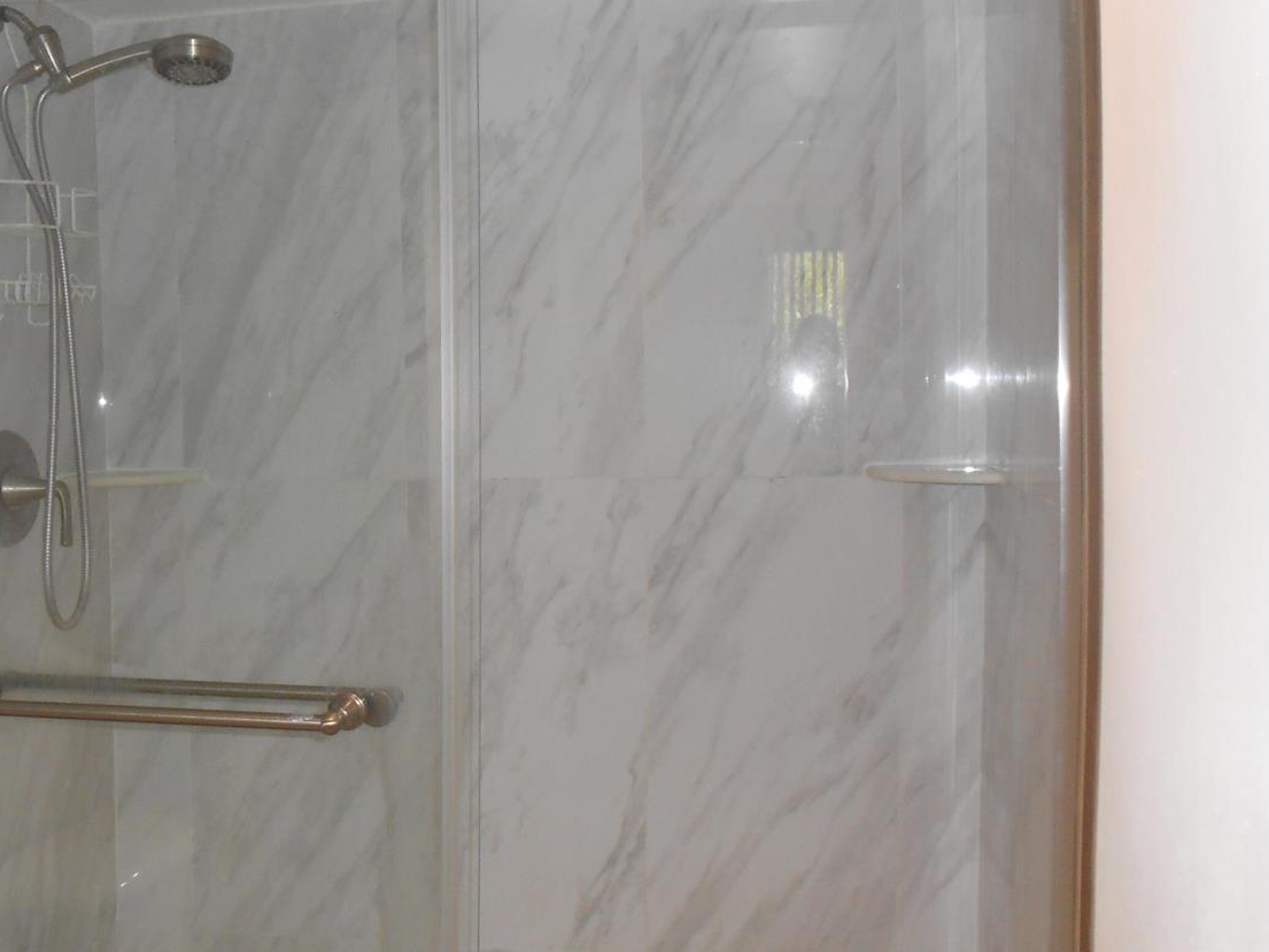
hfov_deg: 44.4
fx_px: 1540
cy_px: 494
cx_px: 473
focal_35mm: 42
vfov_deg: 34.4
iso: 200
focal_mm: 5.1
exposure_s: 1/25
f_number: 3.4
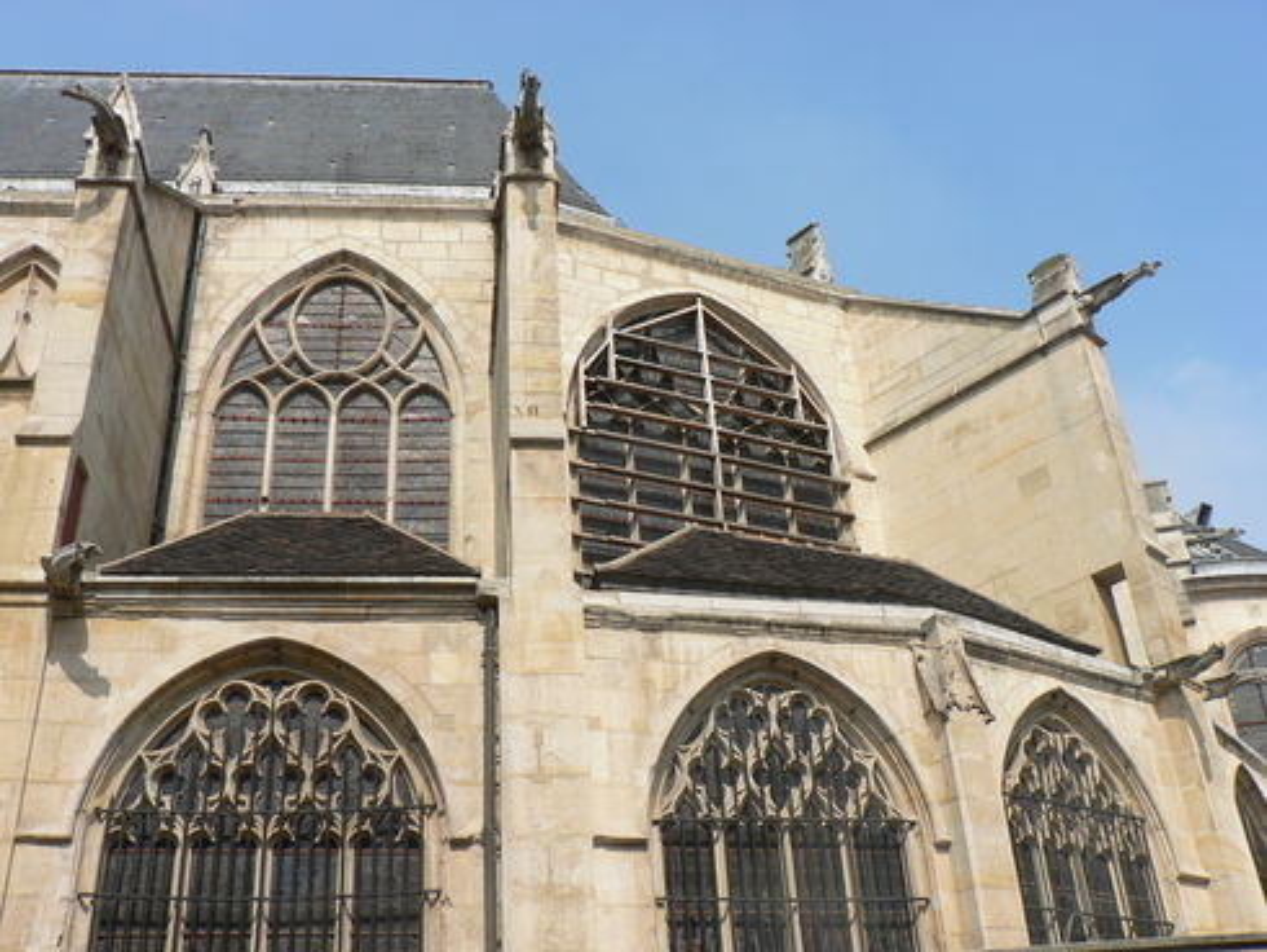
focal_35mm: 35
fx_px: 1282
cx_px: 634
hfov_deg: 52.6
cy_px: 476
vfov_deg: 40.7
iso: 64
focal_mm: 6
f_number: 5.6
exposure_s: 1/320
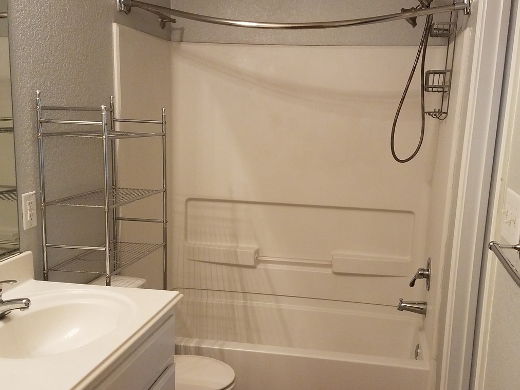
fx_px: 556
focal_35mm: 37
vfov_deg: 38.5
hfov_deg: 50.1
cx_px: 280
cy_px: 230
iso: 160
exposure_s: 1/40
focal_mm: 4.2
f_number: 1.7
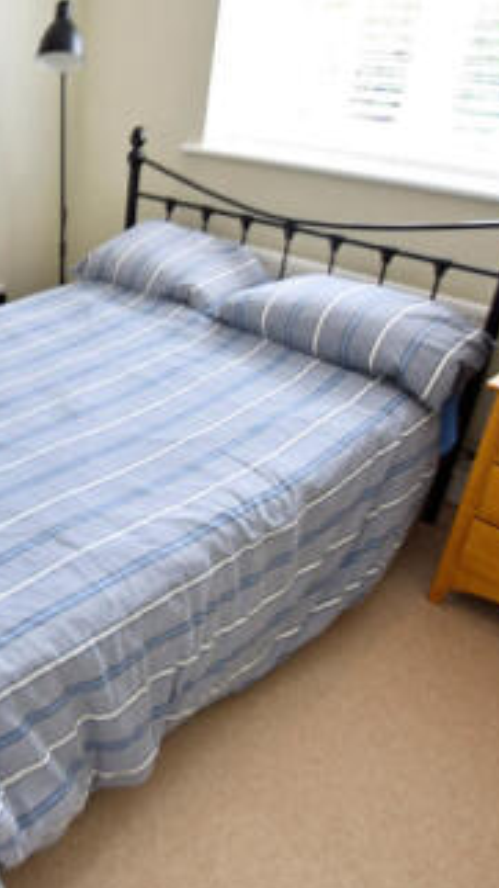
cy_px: 401
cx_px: -57
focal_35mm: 32
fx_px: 753
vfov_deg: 60.9
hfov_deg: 32.1
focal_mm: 10
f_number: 3.5
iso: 100
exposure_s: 1/6
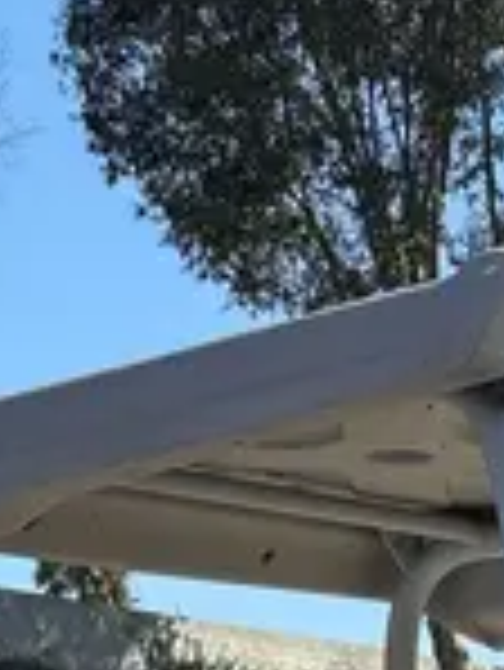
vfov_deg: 12.9
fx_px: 2481
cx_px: 945
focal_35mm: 128
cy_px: 1441
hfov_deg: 10.8
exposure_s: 1/1876
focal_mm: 5.96
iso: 50
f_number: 1.6
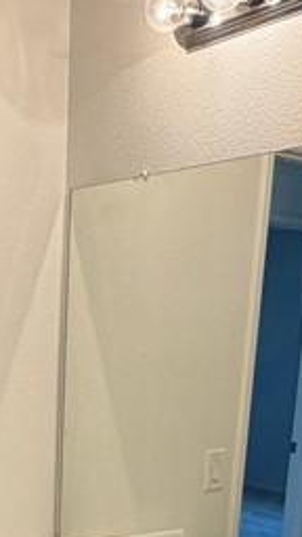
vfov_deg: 31.9
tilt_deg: -13.6
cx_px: 29
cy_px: 529
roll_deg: -0.8
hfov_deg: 19.4
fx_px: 868
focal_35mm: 61
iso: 100
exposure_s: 1/120
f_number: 2.2
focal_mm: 2.22
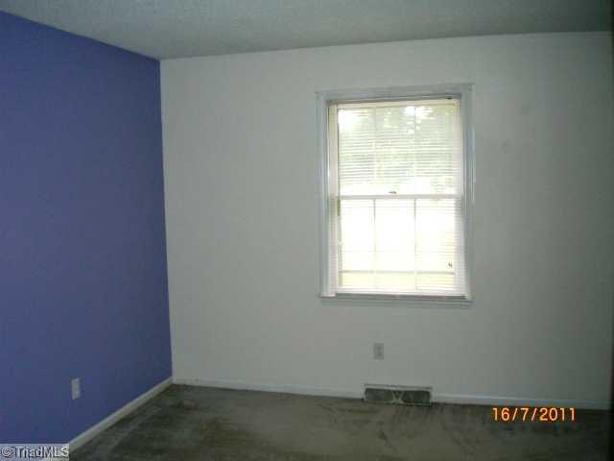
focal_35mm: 38
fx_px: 674
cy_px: 230
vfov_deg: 37.7
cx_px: 307
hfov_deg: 49.0
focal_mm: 6.3
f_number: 3.1
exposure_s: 1/60
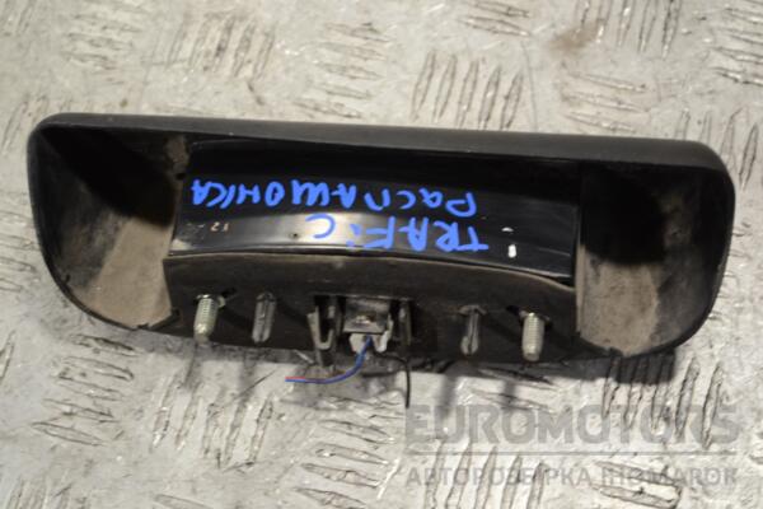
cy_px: 254
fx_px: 1748
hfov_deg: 24.6
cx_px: 382
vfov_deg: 16.6
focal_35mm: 82
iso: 220
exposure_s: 1/30
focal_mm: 55
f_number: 5.6
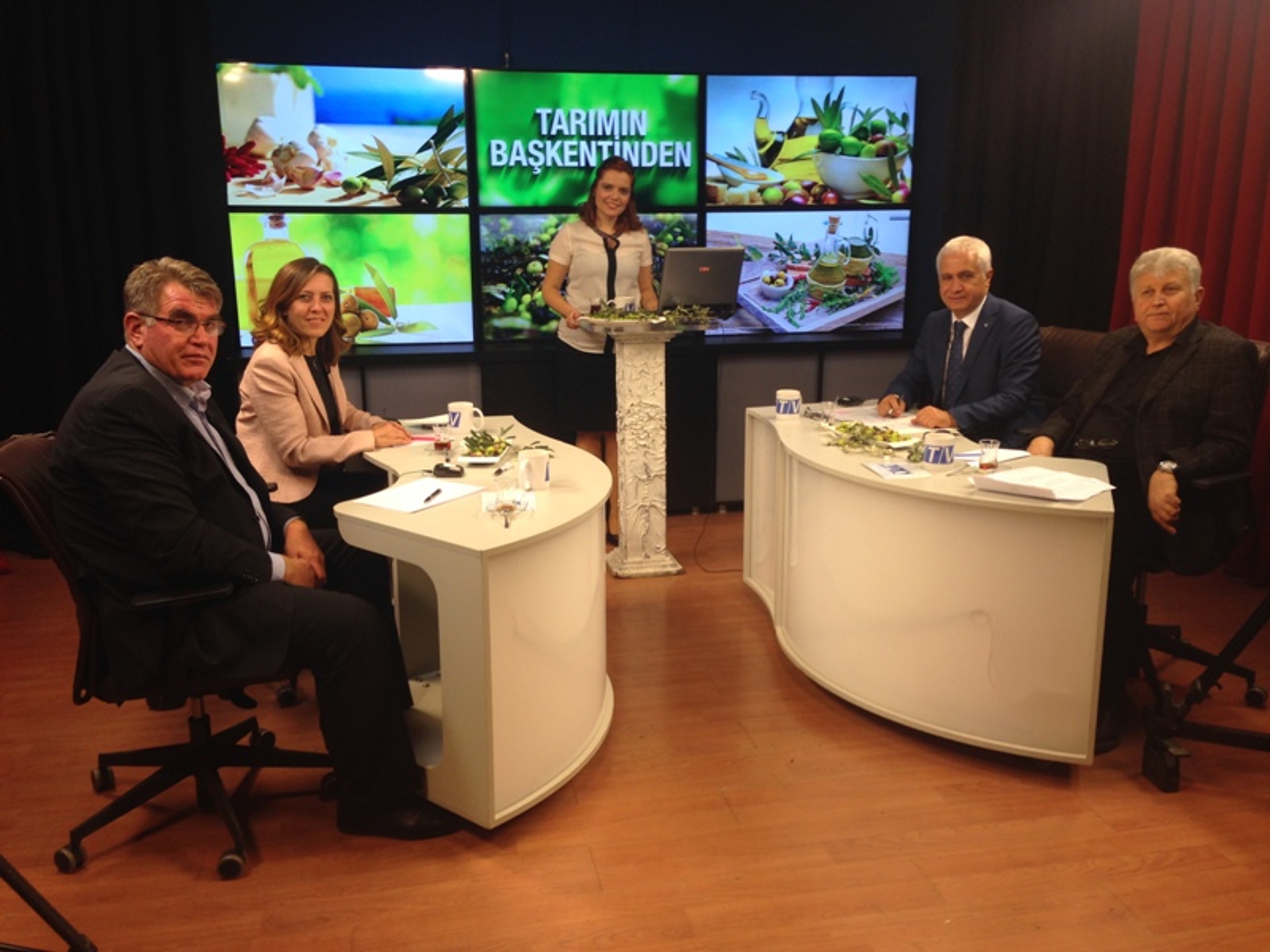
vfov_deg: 42.9
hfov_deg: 55.4
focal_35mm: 33
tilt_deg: -14.4
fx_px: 1211
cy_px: 476
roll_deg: -0.8
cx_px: 635
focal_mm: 4.12
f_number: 2.4
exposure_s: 1/40
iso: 50
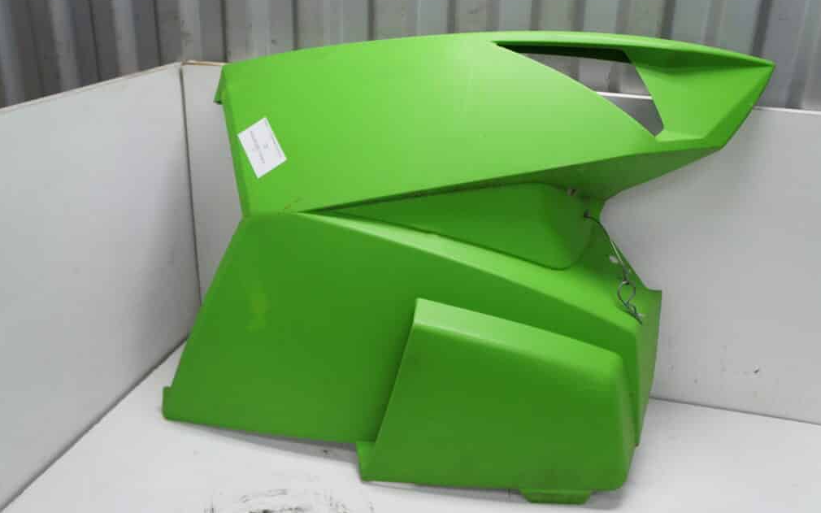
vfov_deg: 40.6
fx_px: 694
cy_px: 252
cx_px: 415
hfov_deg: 61.2
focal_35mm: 31
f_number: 5
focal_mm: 20
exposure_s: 1/60
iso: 250
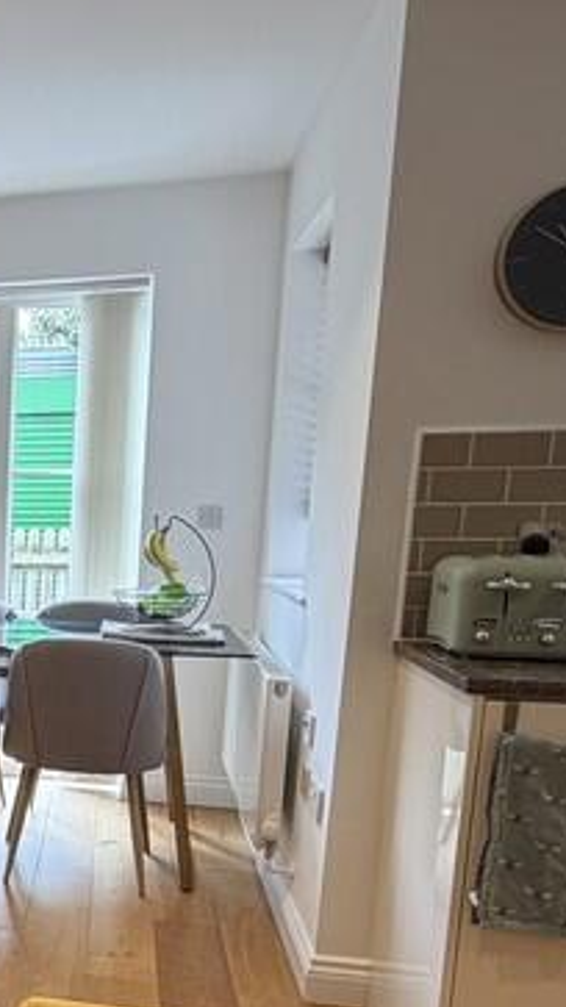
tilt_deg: -11.0
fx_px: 1148
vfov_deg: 46.3
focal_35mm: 43
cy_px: 707
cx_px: -261
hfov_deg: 23.0
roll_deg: +2.0
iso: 125
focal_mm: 2.22
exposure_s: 1/100
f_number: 2.2
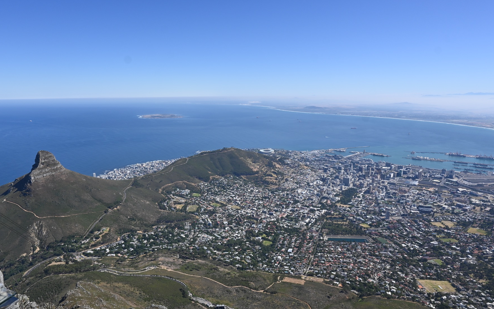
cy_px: 161
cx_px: 251
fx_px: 337
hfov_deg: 72.5
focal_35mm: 25
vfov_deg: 49.3
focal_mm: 16
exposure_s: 1/400
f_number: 7.1
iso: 100
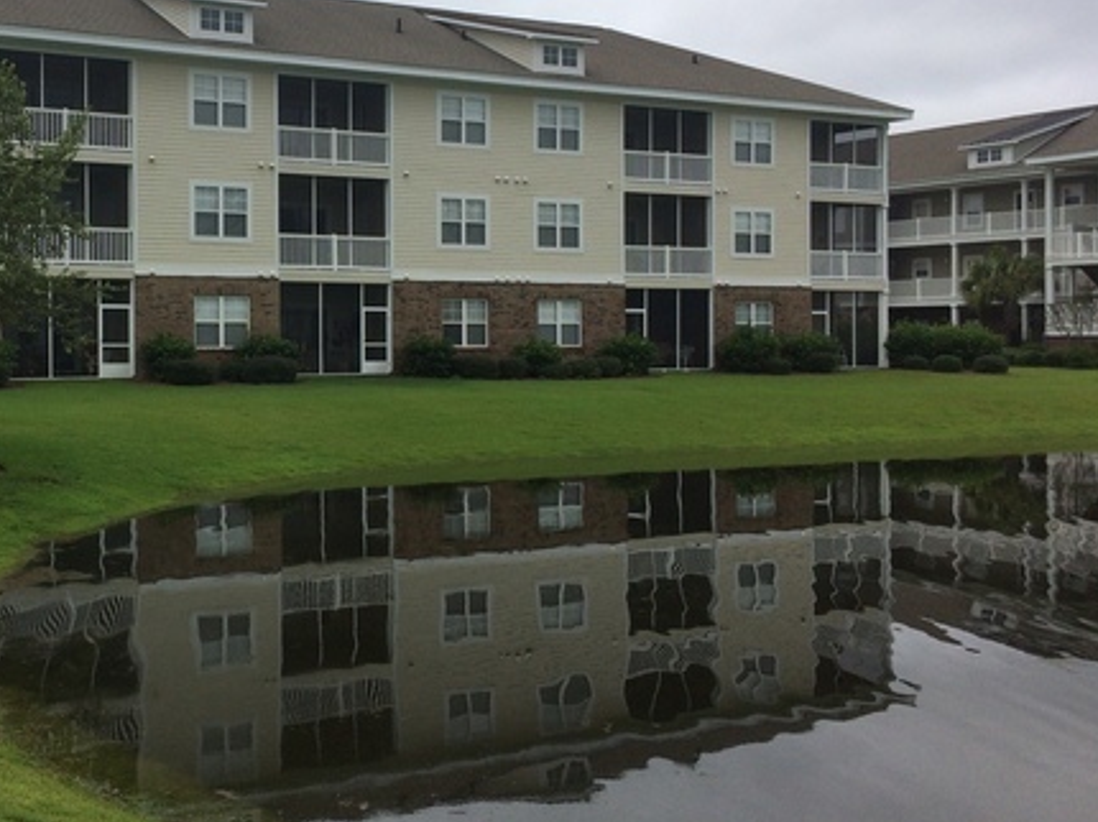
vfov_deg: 32.1
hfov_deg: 40.8
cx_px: 264
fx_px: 1427
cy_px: 345
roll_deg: +1.7
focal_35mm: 45
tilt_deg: +0.2
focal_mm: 4.15
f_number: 2.2
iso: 32
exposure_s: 1/3731
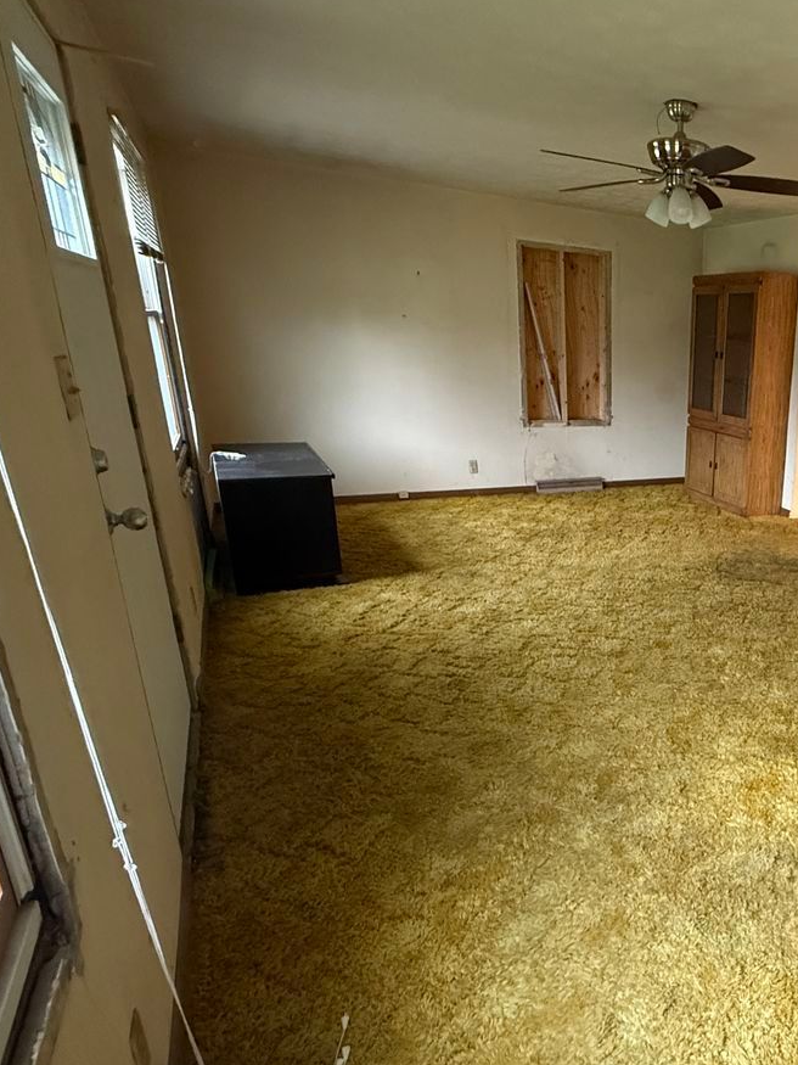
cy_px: 592
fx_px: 738
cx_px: 748
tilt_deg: -18.5
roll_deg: -3.0
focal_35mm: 24
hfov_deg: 49.3
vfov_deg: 71.4
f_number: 2.2
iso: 800
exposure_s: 1/60
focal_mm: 2.22
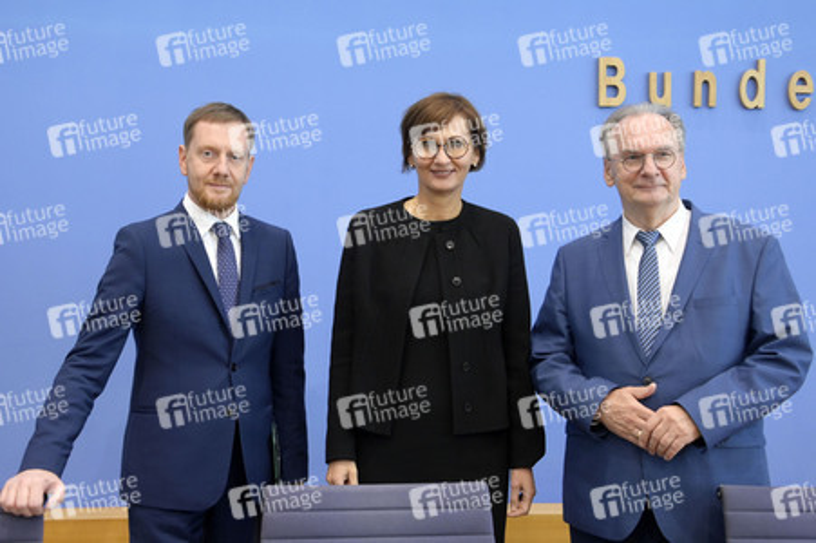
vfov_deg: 33.4
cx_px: 408
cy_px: 272
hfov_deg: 48.5
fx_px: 906
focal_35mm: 40
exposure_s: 1/500
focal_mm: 40
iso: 5000
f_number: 5.6
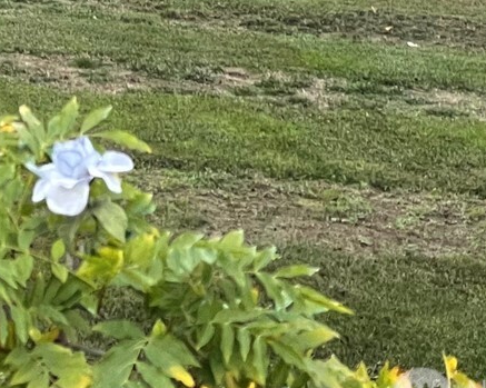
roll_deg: -1.7
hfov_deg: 10.1
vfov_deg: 8.1
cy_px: -225
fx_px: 2674
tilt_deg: -5.3
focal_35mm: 186
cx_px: -209
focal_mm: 6
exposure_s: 1/121
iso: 160
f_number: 2
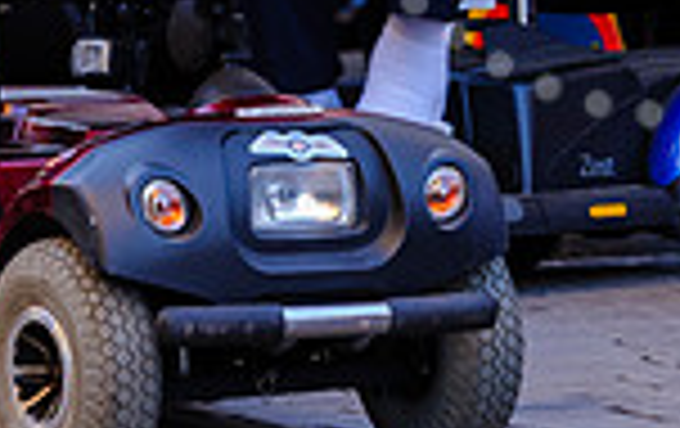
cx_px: 703
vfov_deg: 2.4
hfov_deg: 3.8
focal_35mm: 547
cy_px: -306
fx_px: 10156
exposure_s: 1/250
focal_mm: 140
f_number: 4
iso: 800
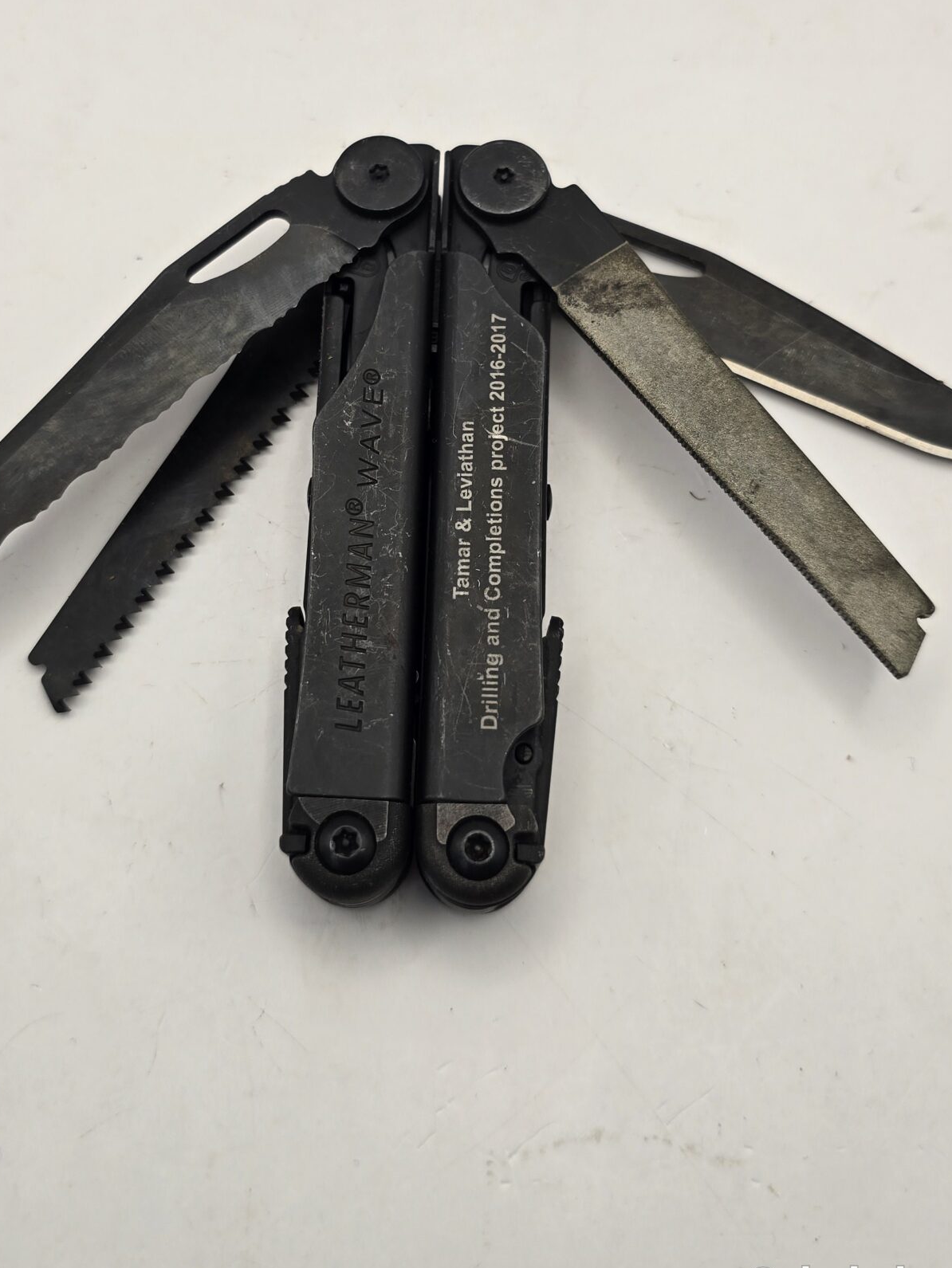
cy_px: 380
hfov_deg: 38.6
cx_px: 399
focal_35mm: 37
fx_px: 1356
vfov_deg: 48.9
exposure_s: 1/180
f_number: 1.7
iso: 25
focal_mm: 6.3
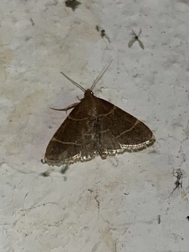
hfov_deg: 53.1
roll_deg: +17.1
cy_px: 126
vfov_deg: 67.3
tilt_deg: +16.4
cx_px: 94
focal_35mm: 26
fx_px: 189
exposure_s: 1/82
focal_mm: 5.1
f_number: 1.6
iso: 32
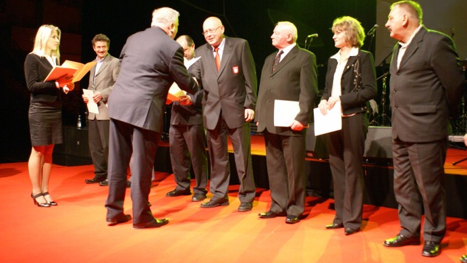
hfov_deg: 56.6
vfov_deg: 33.7
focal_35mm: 35
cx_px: 236
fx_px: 433
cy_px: 113
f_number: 4
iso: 500
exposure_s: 1/30
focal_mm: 22
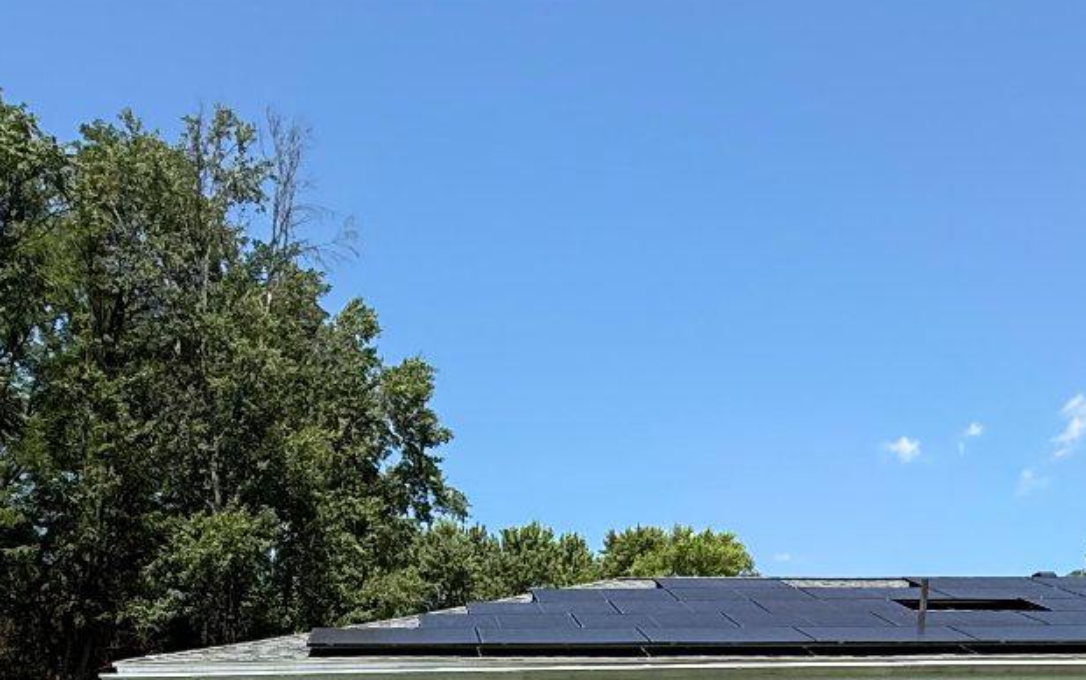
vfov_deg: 23.6
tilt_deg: -1.3
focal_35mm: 49
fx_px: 1451
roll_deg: +1.1
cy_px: 857
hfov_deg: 41.0
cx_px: 548
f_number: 2.2
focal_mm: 2.22
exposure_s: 1/1572
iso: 50
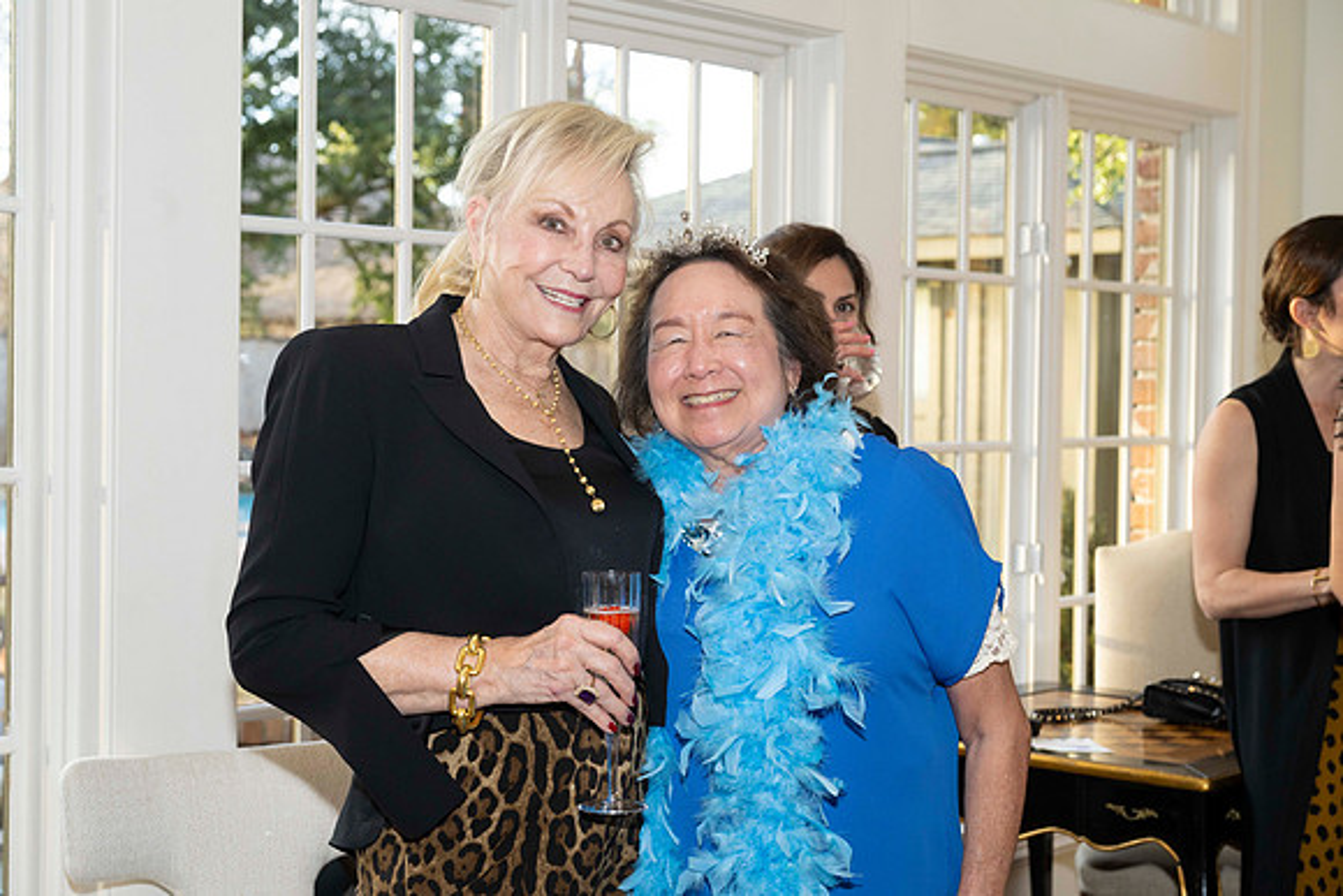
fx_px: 2052
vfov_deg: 24.6
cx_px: 672
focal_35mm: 55
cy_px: 448
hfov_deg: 36.2
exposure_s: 1/80
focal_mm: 55
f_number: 5.6
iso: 800
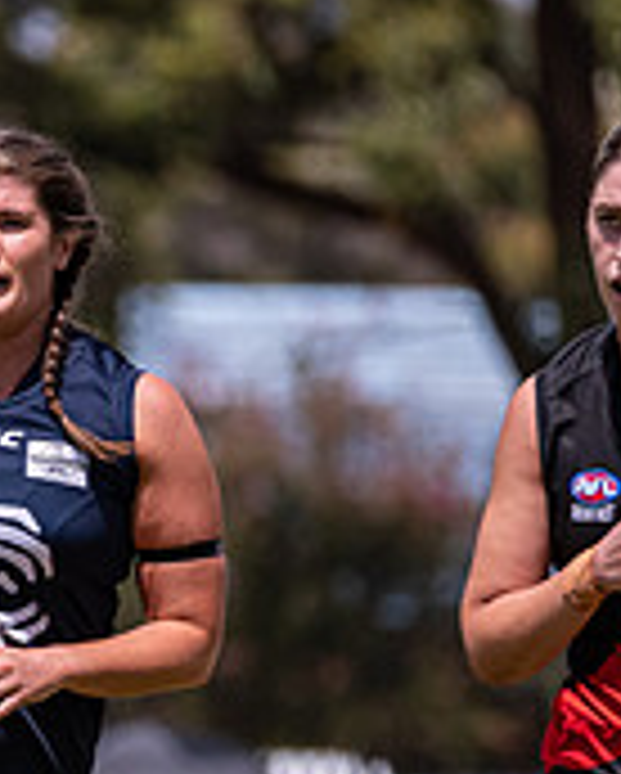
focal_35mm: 1325
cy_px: 778
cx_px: -484
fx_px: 30387
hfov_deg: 1.2
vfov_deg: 1.5
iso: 800
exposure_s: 1/4000
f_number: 6.3
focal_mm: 360
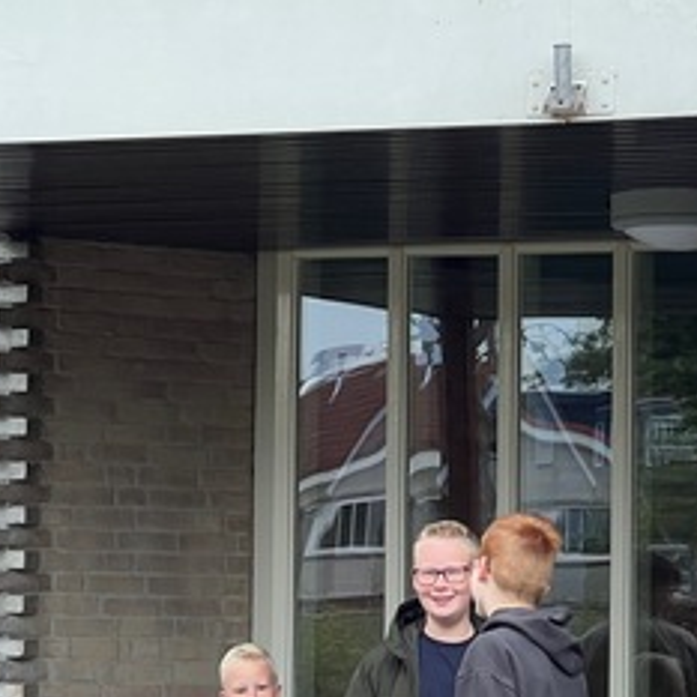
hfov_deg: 9.2
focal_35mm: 190
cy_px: 673
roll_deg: -1.1
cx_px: 350
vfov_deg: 9.2
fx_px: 4328
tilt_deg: -0.5
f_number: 2.8
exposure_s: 1/99
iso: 64
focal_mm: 9
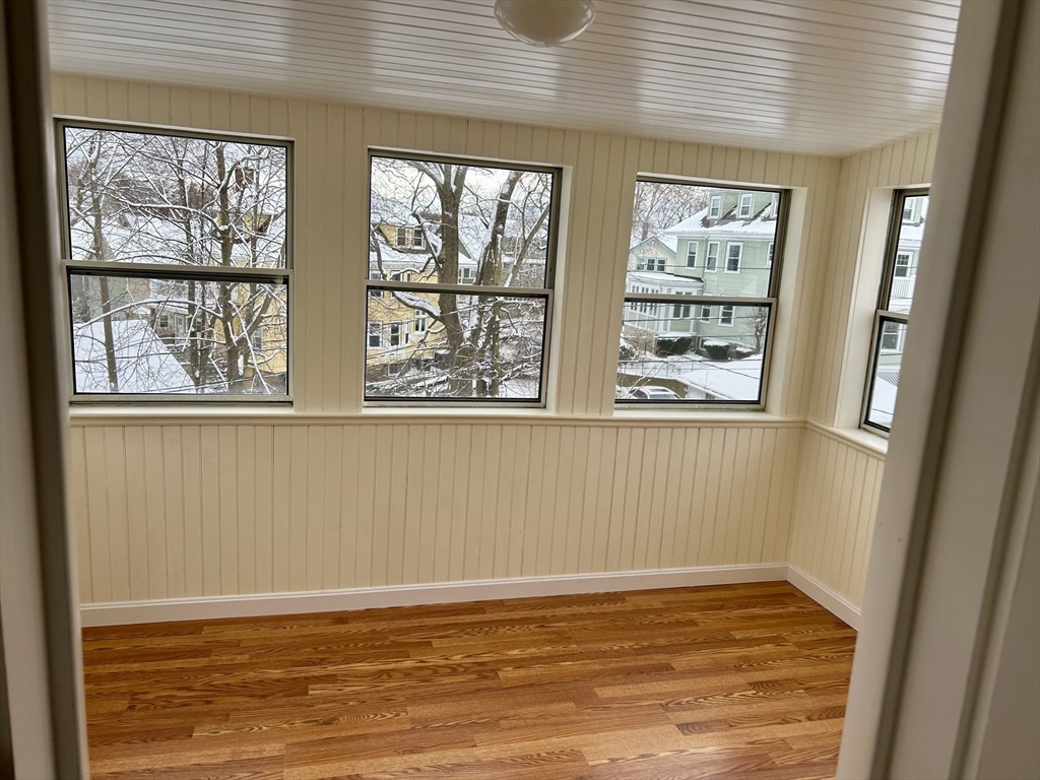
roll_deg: -3.8
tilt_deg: -12.5
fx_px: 781
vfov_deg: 53.1
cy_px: 390
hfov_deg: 67.3
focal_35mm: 26
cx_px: 520
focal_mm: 5.7
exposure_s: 1/873
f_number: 1.5
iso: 50
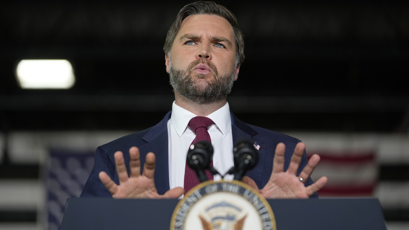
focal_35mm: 147
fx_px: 1594
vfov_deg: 8.3
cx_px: 204
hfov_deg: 14.6
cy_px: 110
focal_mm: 140
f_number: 2.8
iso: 640
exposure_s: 1/1000
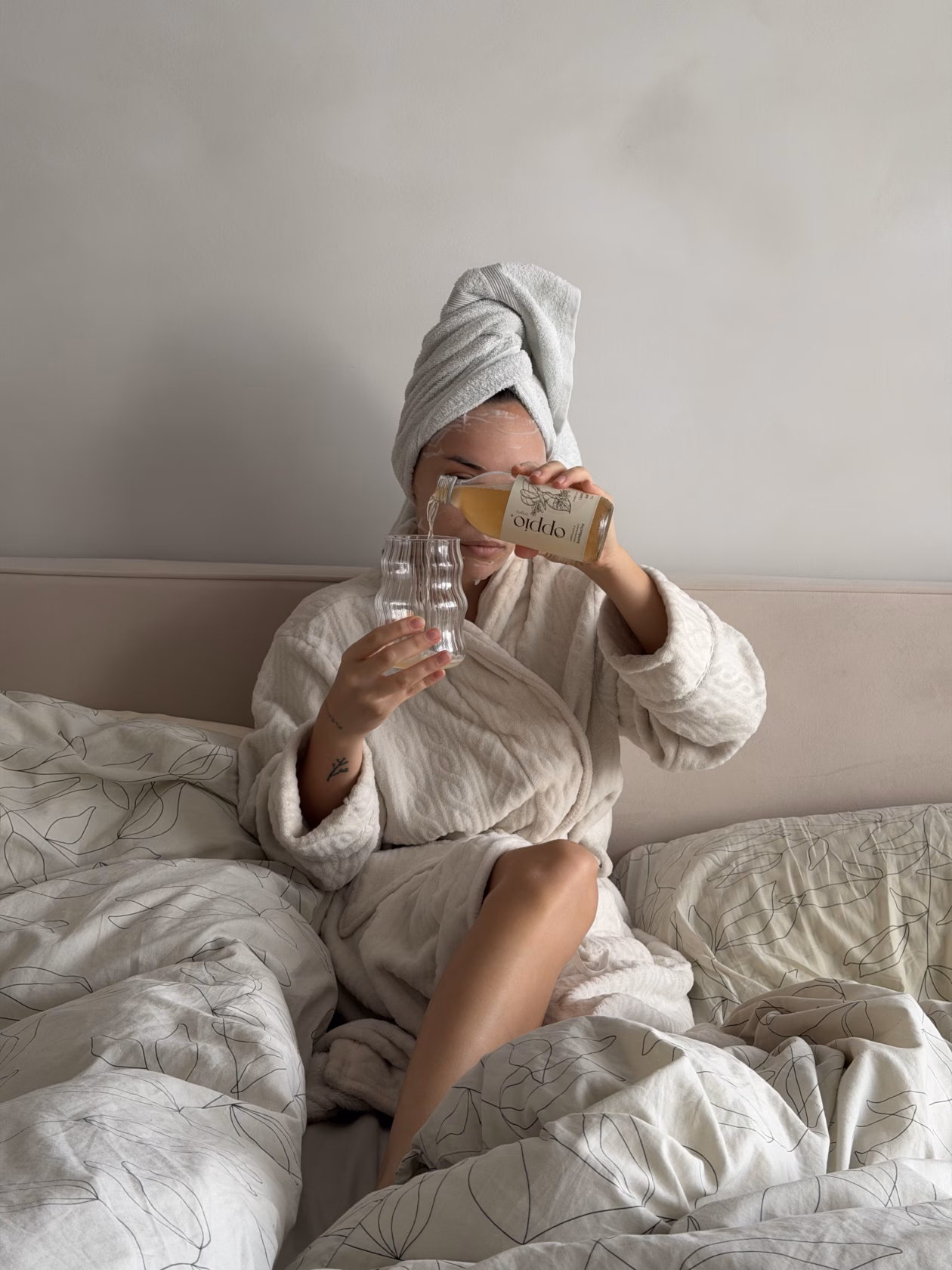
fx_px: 1760
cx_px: 476
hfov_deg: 30.3
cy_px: 635
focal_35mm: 48
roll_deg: -1.9
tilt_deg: -6.4
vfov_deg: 39.7
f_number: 1.78
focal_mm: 6.76
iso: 100
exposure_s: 1/63
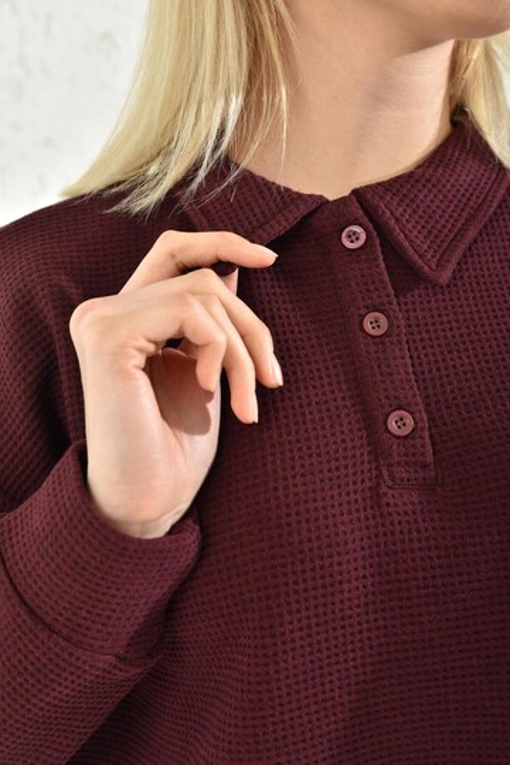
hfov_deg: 29.2
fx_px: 977
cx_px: 255
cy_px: 382
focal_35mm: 46
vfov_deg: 42.7
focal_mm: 46
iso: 100
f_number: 7.1
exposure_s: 1/160
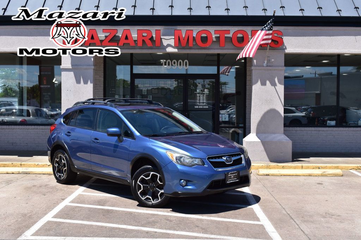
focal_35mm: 46
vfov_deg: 28.9
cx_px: 180
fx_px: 466
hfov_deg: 42.3
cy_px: 120
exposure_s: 1/500
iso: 400
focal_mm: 31
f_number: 11
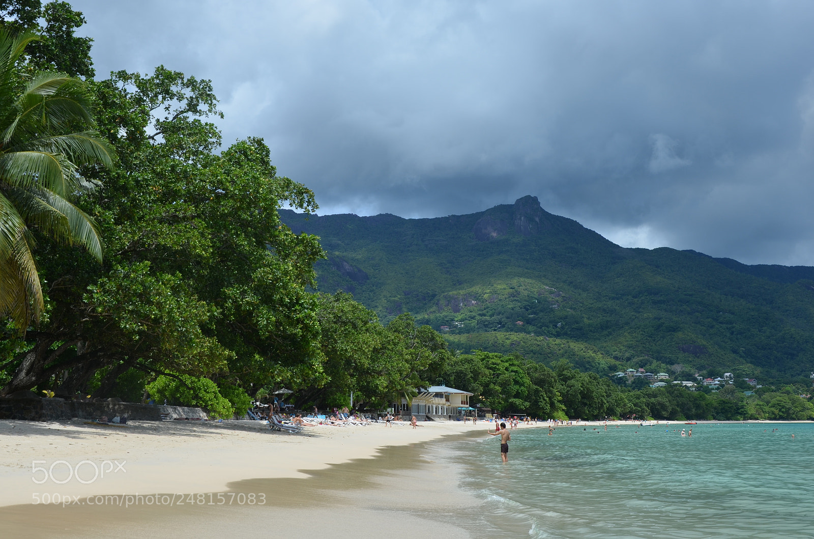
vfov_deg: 31.7
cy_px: 270
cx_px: 407
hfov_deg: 46.5
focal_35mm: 42
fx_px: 947
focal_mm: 28
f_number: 8
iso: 110
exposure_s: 1/250
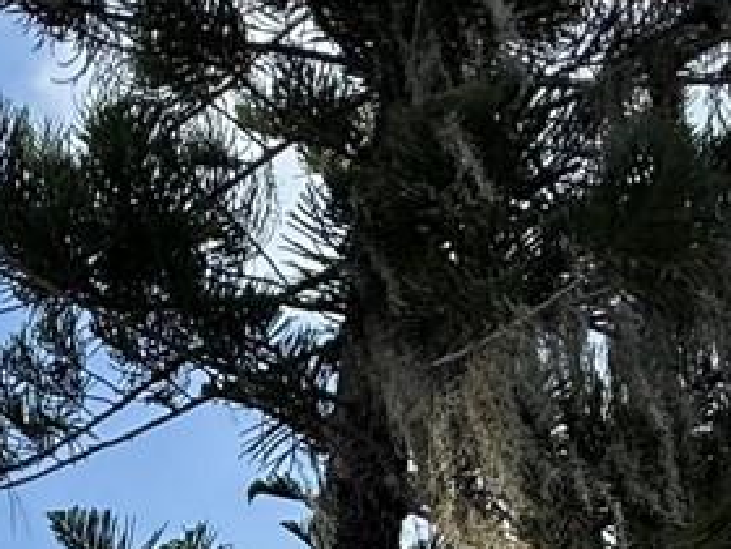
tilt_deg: -2.3
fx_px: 1689
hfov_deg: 23.5
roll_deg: +3.0
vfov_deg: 12.2
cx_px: 26
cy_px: 1503
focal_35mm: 80
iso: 64
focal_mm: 2.22
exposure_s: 1/2024
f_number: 2.2
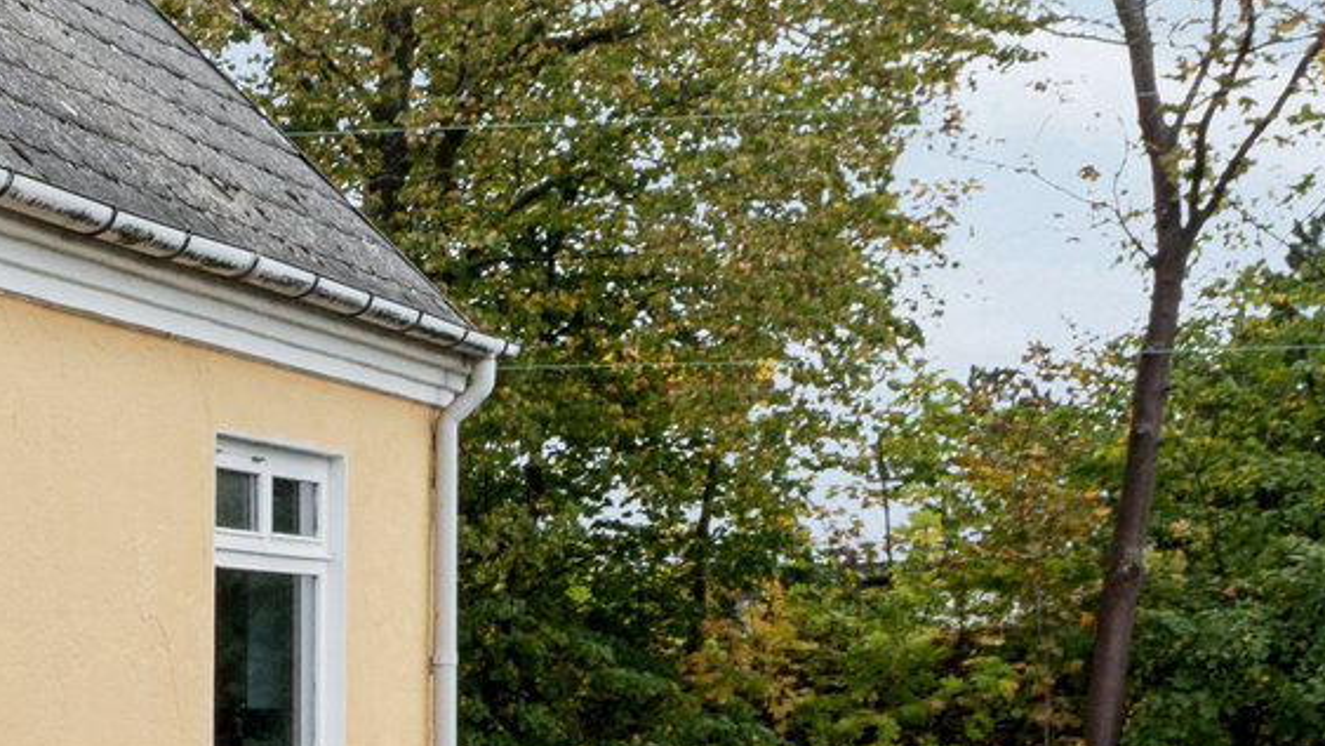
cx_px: -1339
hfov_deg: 15.8
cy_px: 758
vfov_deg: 11.3
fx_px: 3725
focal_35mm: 106
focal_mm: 19
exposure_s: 1/125
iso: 250
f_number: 10
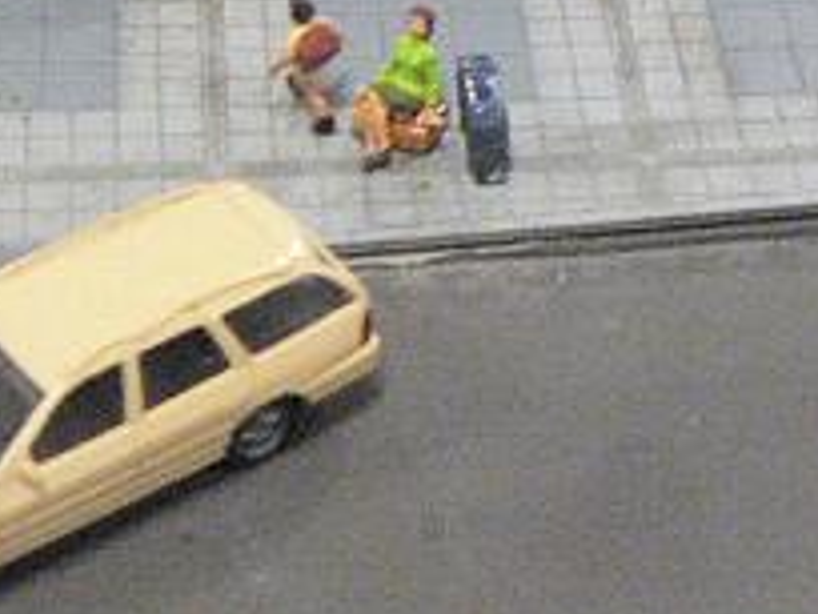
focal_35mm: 141
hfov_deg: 14.0
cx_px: 225
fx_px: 3332
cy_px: -574
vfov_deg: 9.8
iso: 400
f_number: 2.8
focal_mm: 6
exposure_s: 1/25
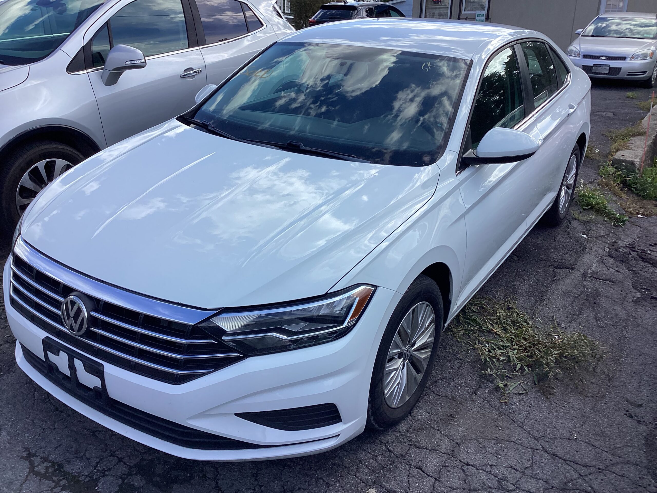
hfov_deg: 58.4
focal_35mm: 31
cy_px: 246
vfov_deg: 45.4
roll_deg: -1.3
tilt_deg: -19.1
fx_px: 588
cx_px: 328
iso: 25
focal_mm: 3.3
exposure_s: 1/947
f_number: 2.4
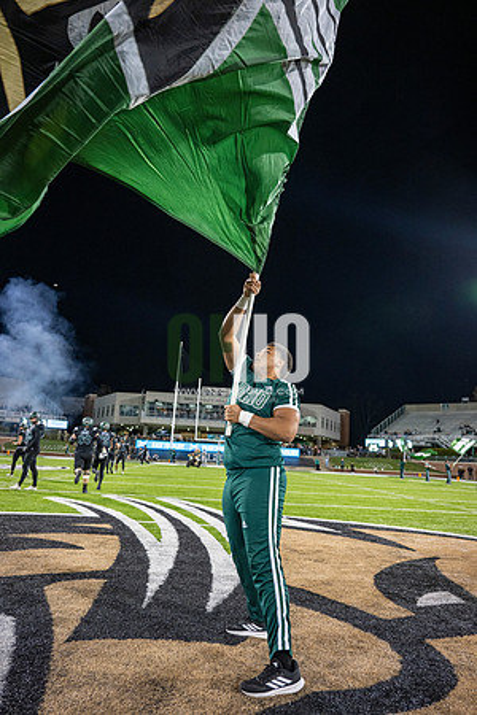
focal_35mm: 24
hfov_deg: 53.1
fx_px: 477
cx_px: 238
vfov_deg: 73.7
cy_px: 358
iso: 1250
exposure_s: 1/500
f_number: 3.2
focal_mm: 24
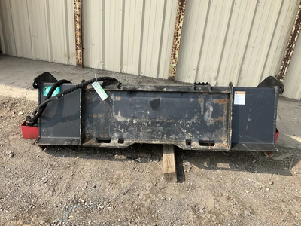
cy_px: 113
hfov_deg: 61.7
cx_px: 150
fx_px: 252
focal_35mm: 29
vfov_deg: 48.2
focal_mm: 3
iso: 25
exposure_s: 1/829
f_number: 1.8
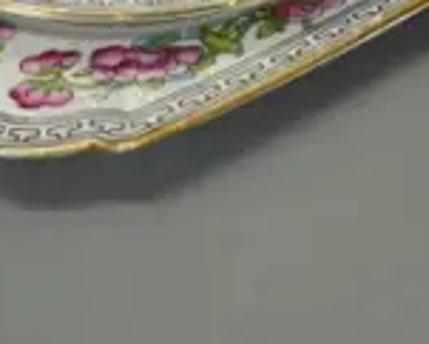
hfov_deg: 8.9
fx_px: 2528
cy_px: -597
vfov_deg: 7.1
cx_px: 994
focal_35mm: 199
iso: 3200
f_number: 4.9
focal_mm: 15
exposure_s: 1/200
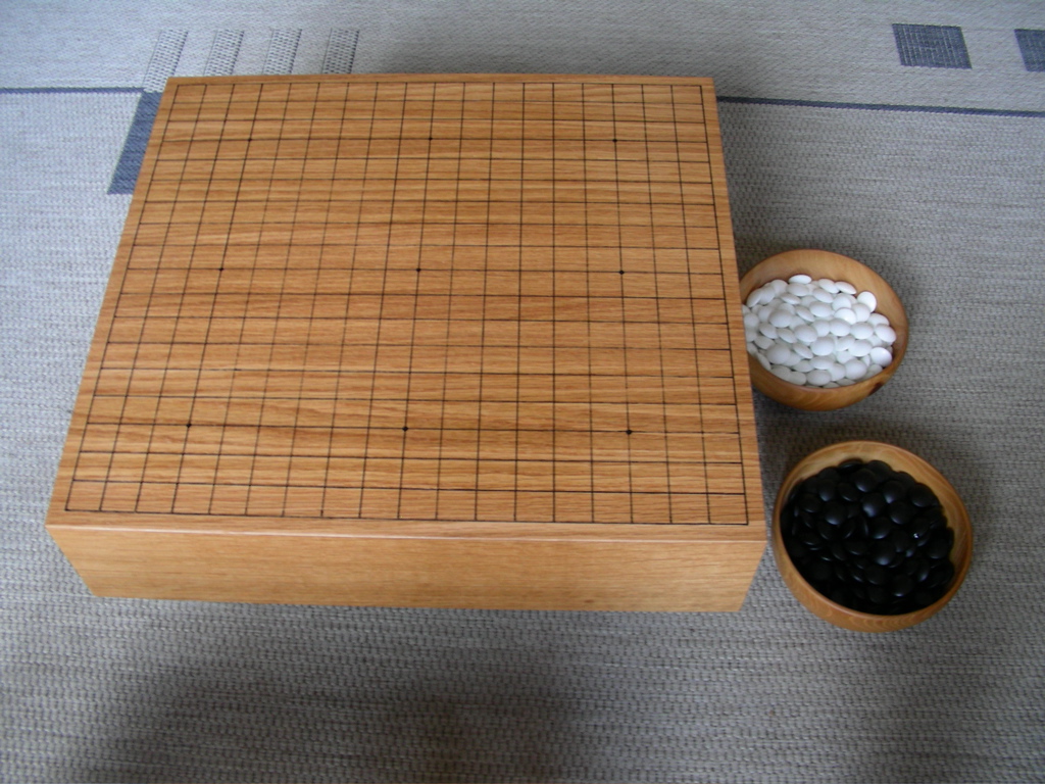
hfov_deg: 49.0
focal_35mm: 38
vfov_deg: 37.7
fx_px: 1147
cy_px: 392
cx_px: 522
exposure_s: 1/3.9
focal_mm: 6.3
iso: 51
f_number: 3.5
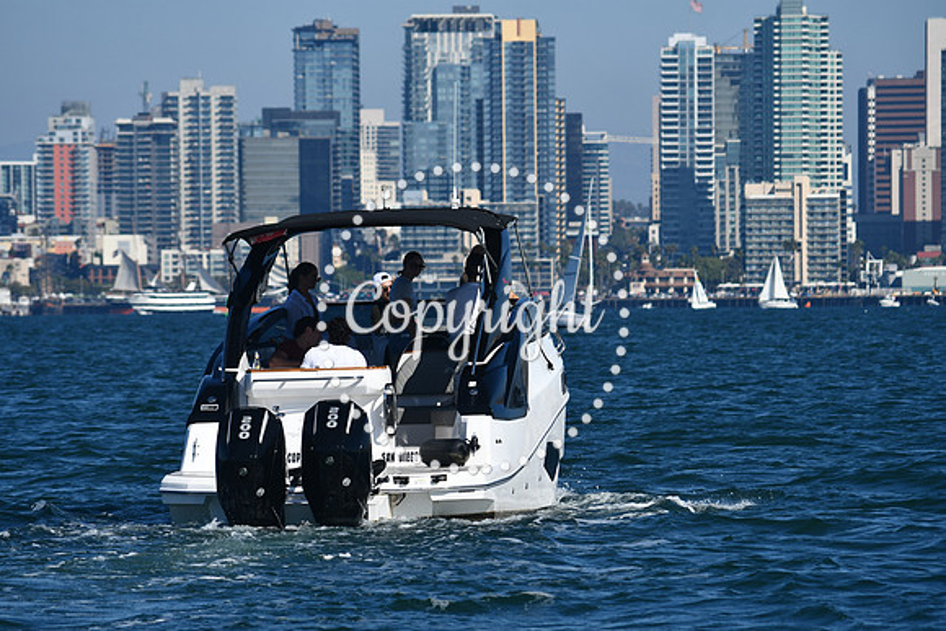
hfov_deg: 6.9
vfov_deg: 4.6
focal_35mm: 300
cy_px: 316
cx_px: 473
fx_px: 7885
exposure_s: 1/640
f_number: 9
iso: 100
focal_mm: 200
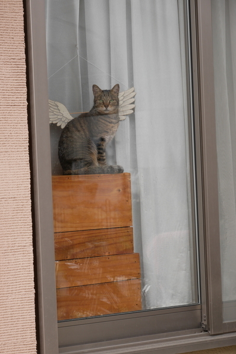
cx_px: 107
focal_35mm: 126
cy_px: 177
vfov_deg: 16.3
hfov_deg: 10.9
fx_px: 1238
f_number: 6.3
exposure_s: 1/250
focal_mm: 60
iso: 200
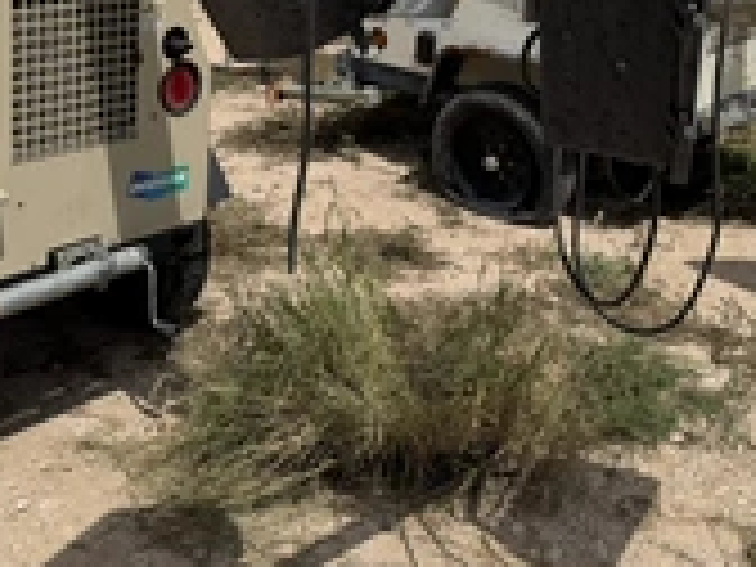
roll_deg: -3.0
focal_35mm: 57
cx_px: 369
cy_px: 72
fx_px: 1245
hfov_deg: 33.8
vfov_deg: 25.0
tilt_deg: -15.3
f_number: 1.78
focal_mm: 6.76
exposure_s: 1/9091
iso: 80
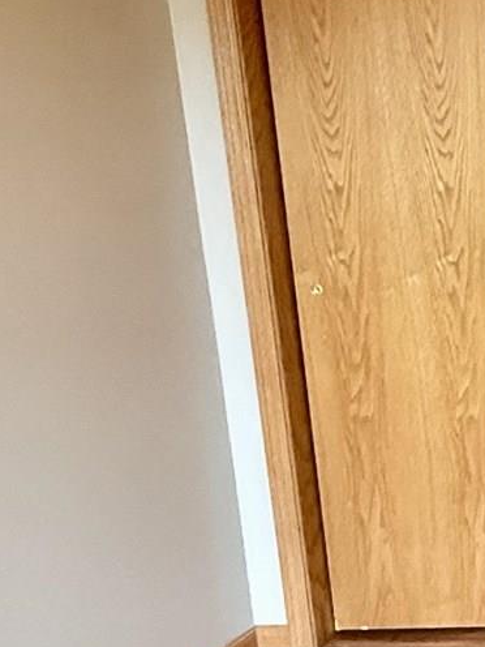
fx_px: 1214
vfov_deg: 29.8
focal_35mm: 65
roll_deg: -0.1
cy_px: 307
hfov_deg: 16.5
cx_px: 999
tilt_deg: -9.3
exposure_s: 1/60
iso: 1000
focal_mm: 2.22
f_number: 2.2
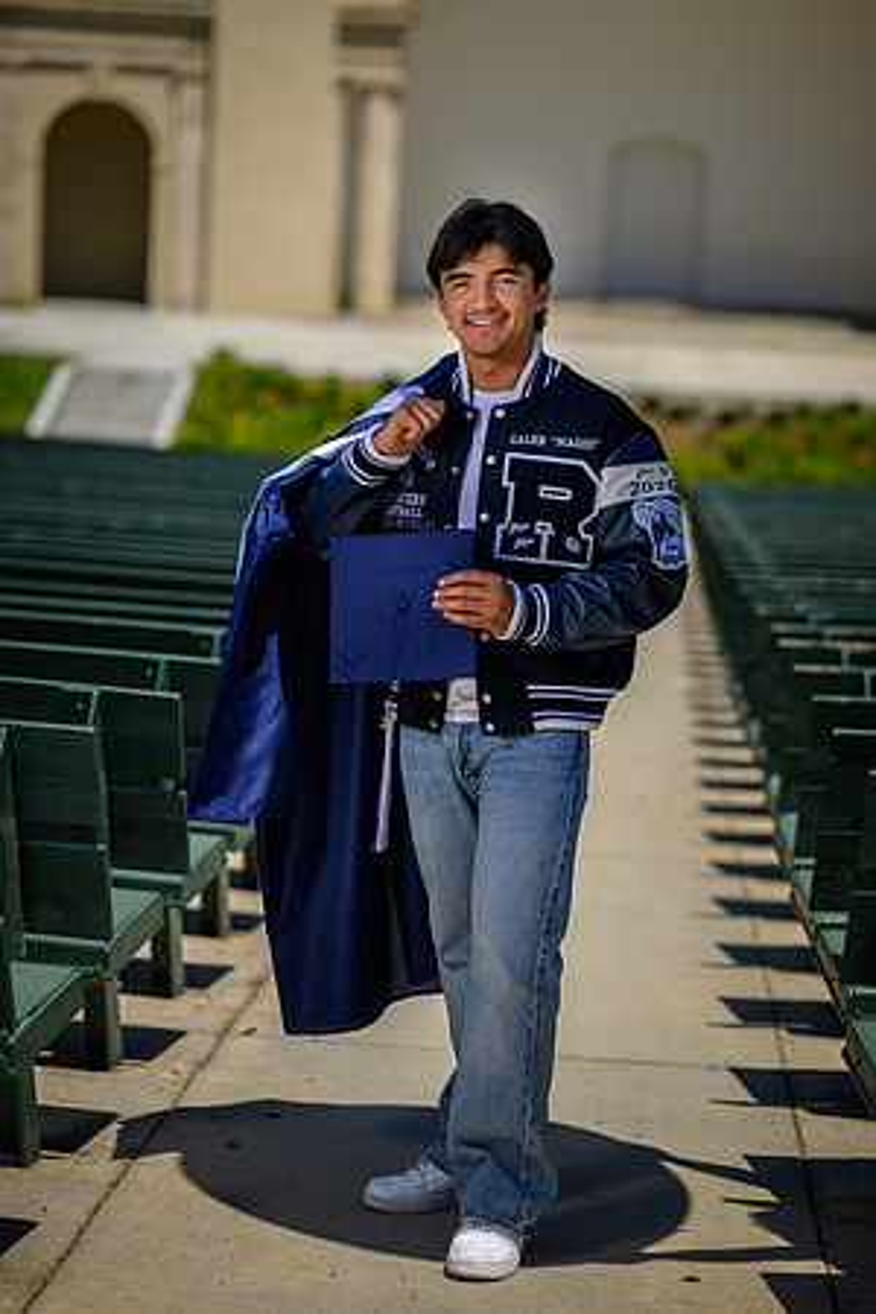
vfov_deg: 23.9
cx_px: 438
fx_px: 3102
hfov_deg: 16.1
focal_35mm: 85
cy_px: 657
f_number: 2.2
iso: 100
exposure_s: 1/4000
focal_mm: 85
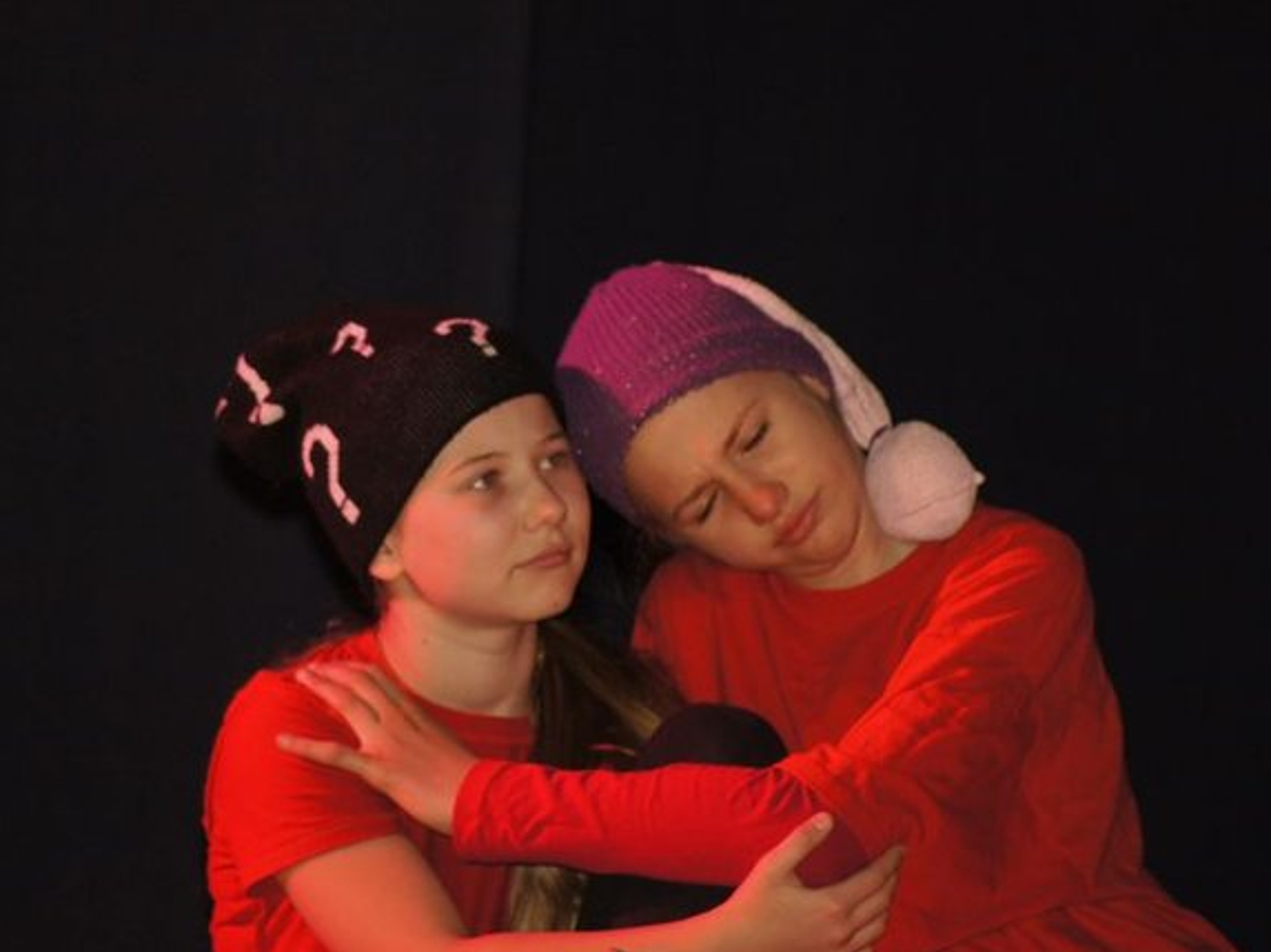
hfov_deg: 4.3
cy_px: 477
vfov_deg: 3.2
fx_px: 16806
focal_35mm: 458
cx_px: 575
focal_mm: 280
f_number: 5.6
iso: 1600
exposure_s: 1/160
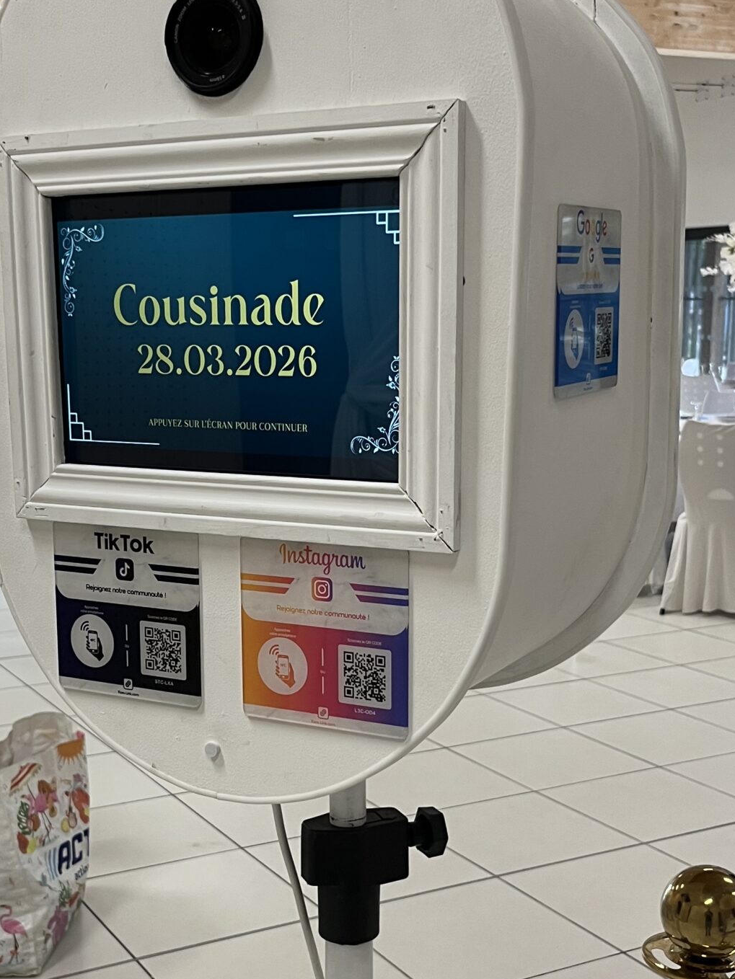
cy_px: 586
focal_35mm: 49
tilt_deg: -11.2
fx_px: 1387
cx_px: 334
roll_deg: -0.4
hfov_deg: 29.7
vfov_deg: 38.7
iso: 80
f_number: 1.6
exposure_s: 1/50
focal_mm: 5.1
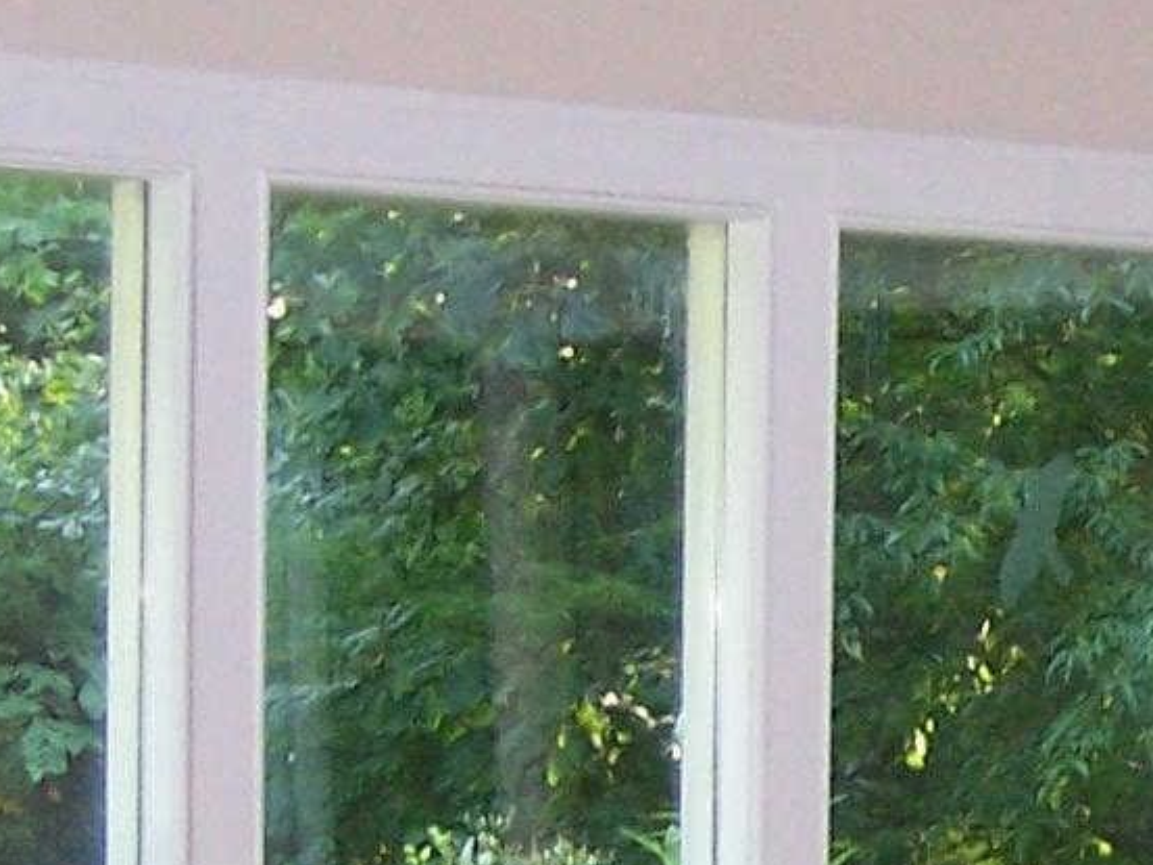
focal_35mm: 177
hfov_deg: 10.8
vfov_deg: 8.3
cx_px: 1708
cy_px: 1007
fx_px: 5897
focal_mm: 6.3
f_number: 2.8
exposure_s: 1/60
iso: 140
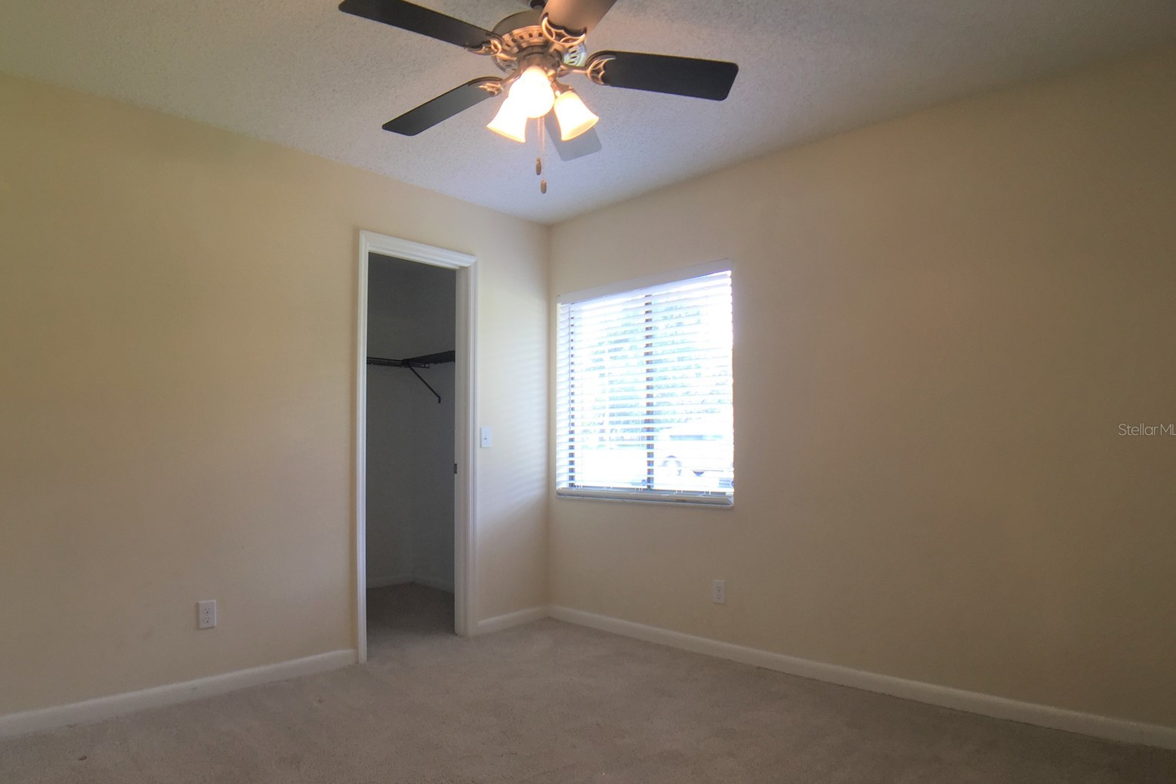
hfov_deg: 60.3
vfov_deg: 42.3
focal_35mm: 31
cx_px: 585
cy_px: 429
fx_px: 1013
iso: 32
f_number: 2.2
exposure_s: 1/60
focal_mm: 4.15
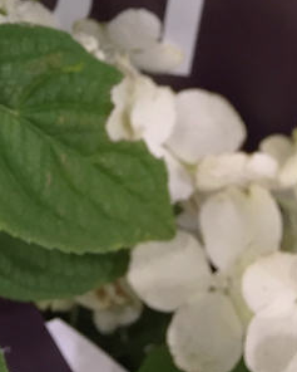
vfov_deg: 17.5
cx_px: -110
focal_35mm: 98
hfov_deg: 14.9
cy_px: -197
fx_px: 1076
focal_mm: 4.15
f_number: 2.2
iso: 64
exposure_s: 1/30
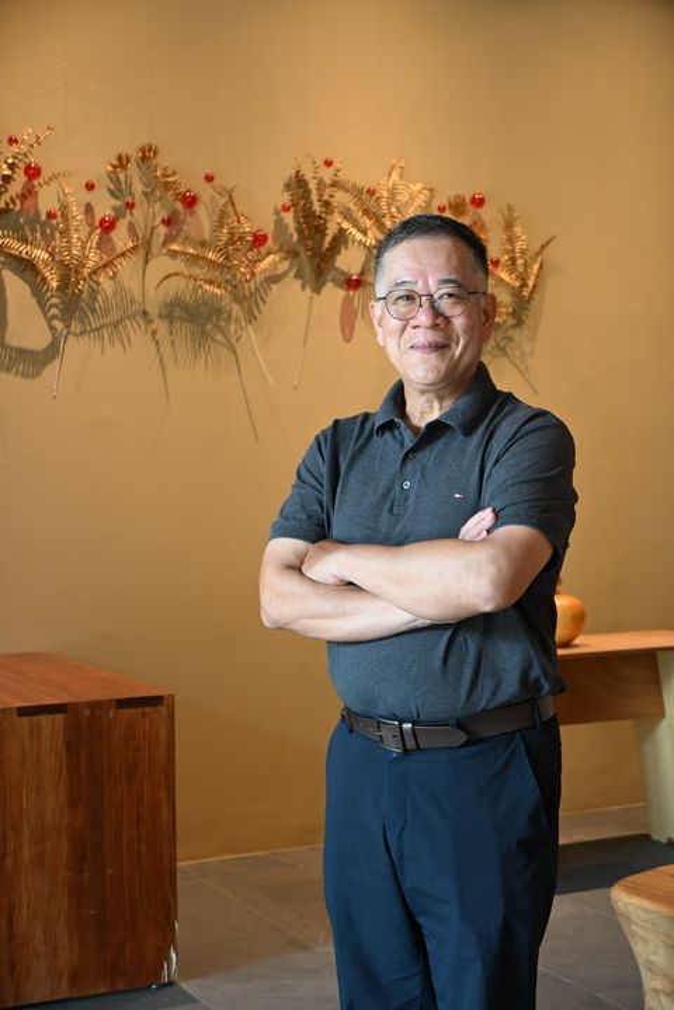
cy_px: 505
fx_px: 1474
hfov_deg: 25.8
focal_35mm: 52
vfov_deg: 37.9
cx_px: 337
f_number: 4.5
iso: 1250
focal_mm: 35
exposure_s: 1/60
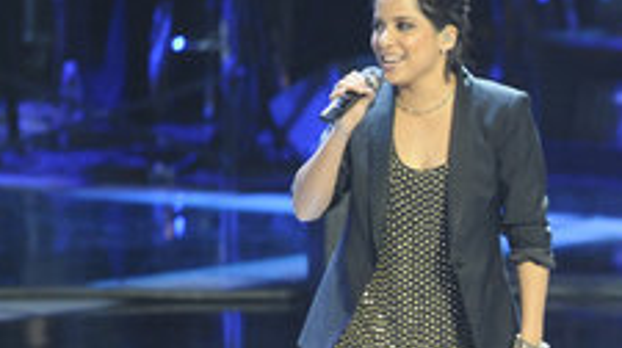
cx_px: 760
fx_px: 9210
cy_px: 327
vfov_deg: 2.2
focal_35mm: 559
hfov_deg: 3.9
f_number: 2.8
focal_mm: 200
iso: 3200
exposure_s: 1/125
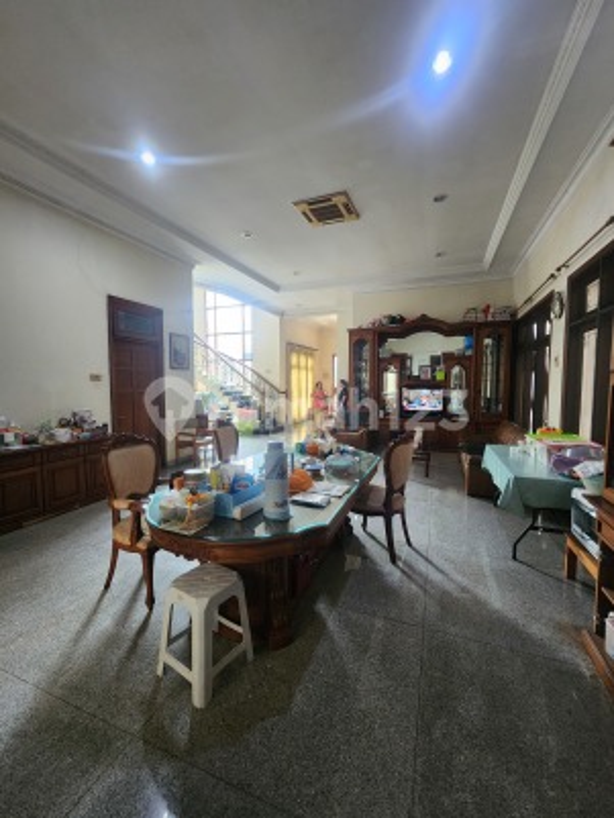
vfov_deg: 106.2
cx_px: 307
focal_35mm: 13
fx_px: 307
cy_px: 409
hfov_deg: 89.9
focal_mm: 2.2
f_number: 2.2
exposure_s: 1/50
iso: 400
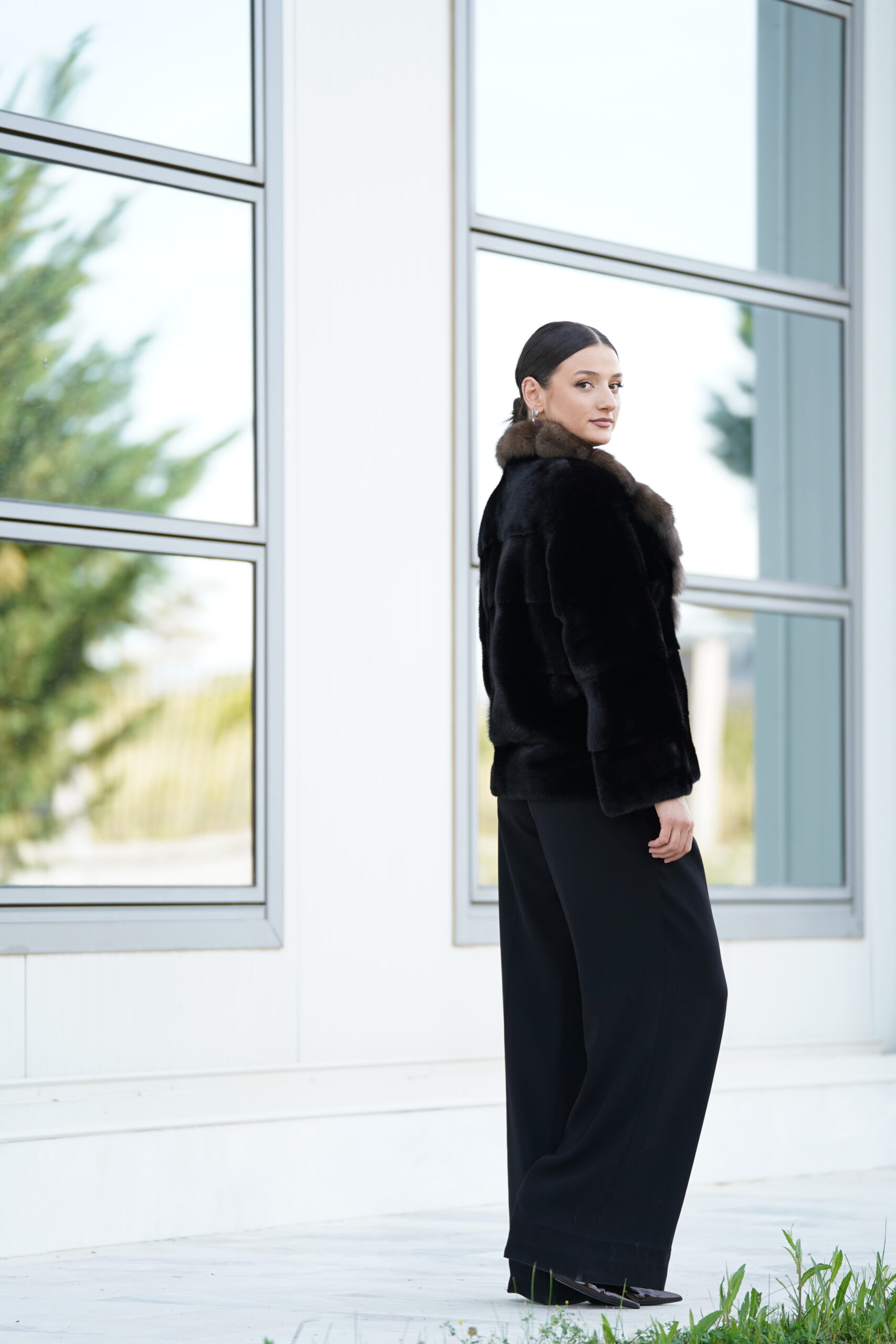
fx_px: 5300
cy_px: 672
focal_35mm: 142
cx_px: 448
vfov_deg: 14.4
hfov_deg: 9.7
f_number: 2.8
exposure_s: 1/250
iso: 160
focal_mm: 142
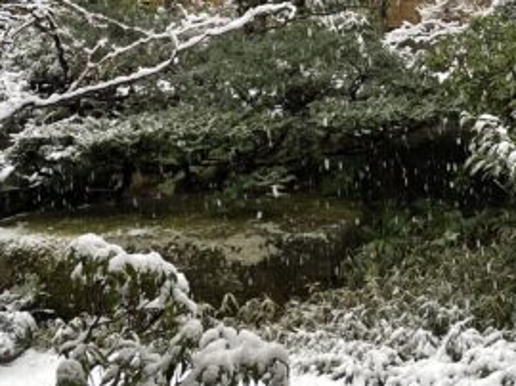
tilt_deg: +1.1
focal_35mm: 74
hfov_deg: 24.3
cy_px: 15
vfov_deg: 19.4
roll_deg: +1.0
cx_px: 594
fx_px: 1102
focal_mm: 4.2
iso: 125
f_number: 1.6
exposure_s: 1/100
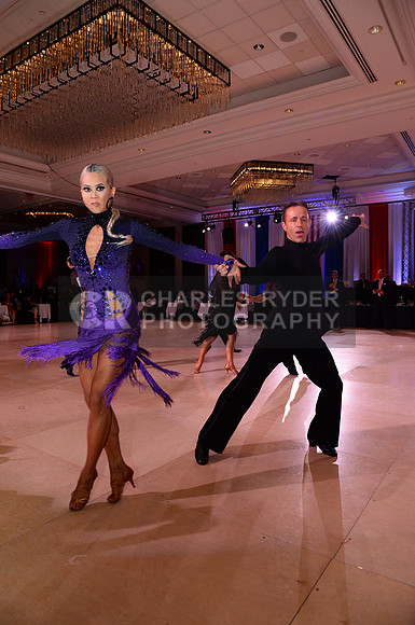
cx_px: 208
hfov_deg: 53.0
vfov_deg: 73.8
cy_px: 312
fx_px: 416
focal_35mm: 24
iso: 2500
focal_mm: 24
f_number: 7.1
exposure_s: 1/250
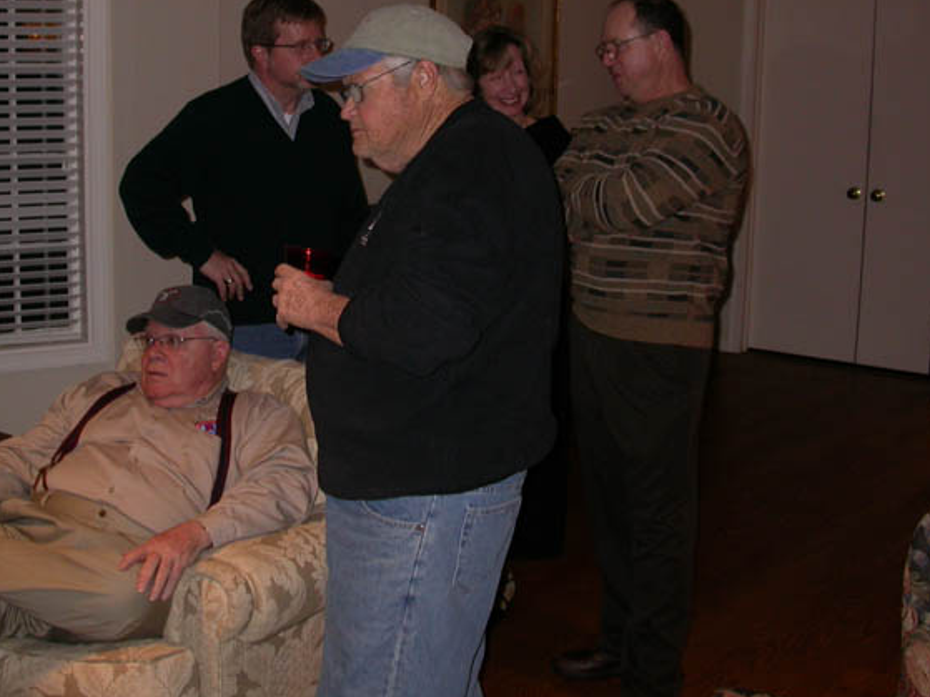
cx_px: 353
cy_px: 250
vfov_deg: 28.4
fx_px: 1370
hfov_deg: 37.3
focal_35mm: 51
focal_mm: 7.85
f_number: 2.6
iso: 100
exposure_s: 1/60
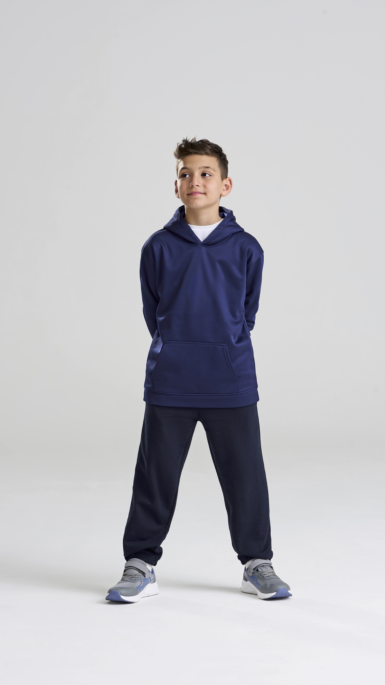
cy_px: 342
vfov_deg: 18.5
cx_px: 193
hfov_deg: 10.4
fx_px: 2105
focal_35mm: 116
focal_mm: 110
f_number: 9
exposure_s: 1/160
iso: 160
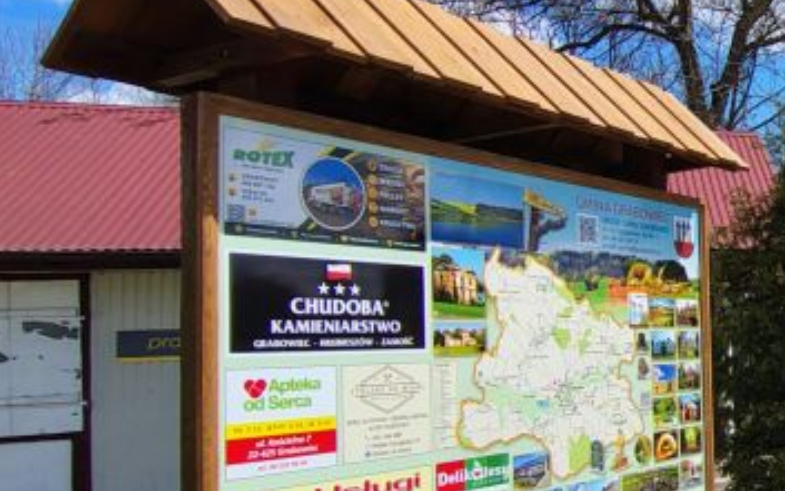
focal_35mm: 47
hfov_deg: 33.7
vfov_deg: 27.4
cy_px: 291
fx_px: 1006
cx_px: 962
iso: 100
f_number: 2.2
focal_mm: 1.66
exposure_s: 1/1754
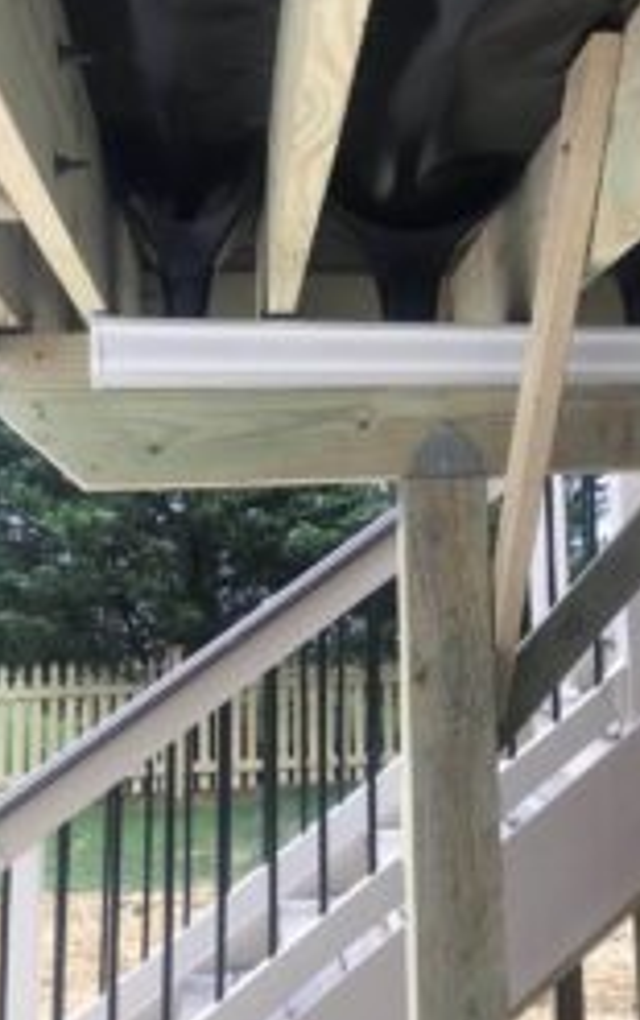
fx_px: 1336
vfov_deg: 41.3
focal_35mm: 48
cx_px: 611
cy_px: 343
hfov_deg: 25.8
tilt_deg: +11.7
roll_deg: +2.7
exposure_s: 1/157
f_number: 1.8
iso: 20
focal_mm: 3.99
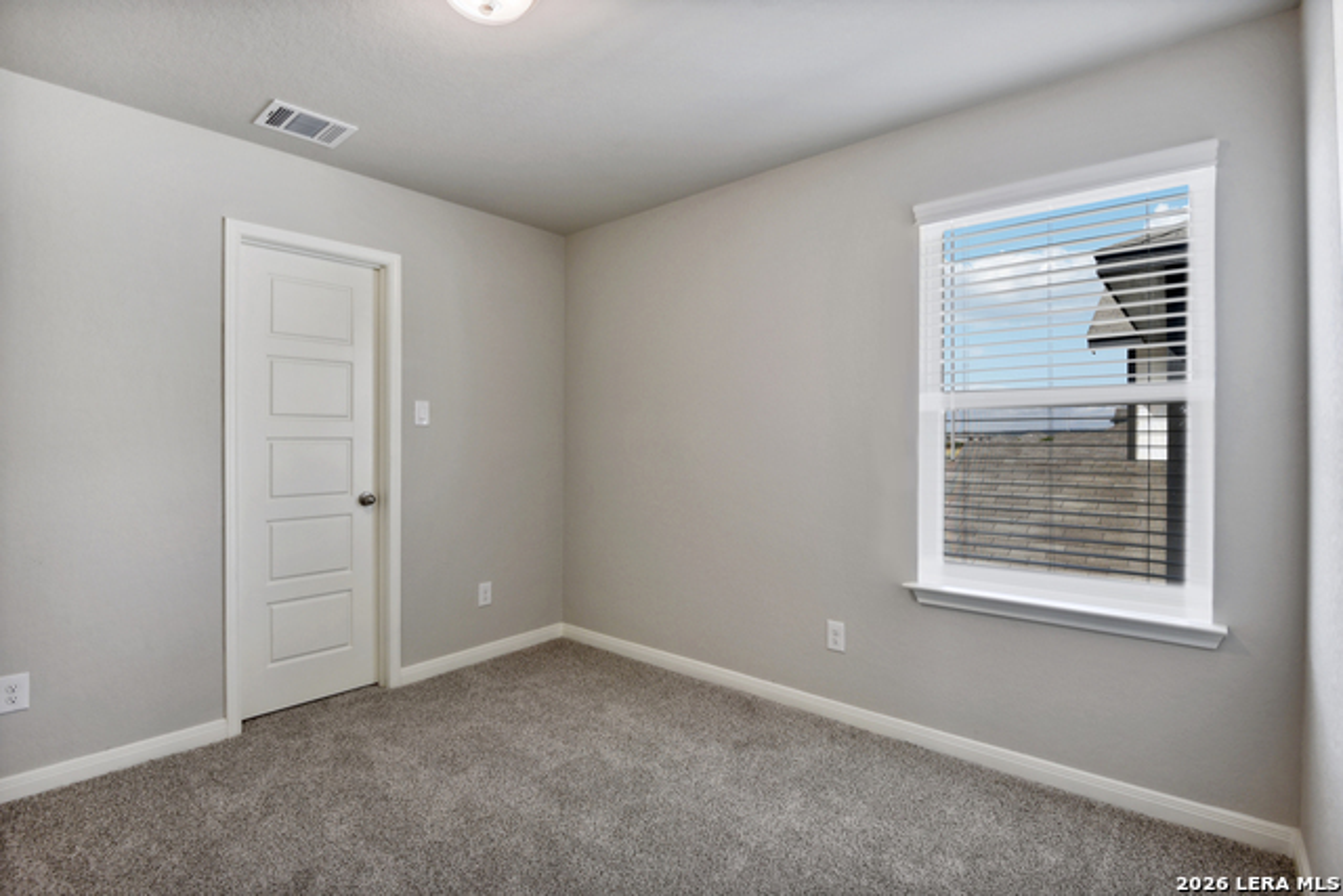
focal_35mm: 17
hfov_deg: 93.3
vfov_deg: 70.5
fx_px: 634
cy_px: 448
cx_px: 672
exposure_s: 1/30
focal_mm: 17
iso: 400
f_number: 8
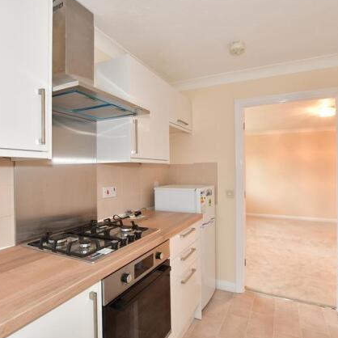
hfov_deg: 74.8
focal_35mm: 20
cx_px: 163
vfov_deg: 74.8
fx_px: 221
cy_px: 165
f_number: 8
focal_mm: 10
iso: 200
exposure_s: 1.3
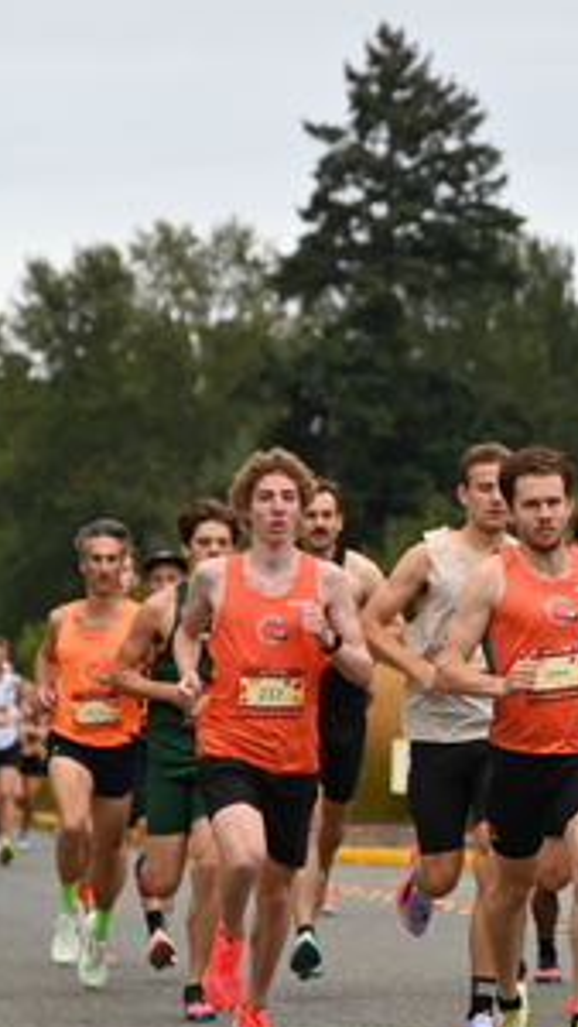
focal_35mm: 269
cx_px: 735
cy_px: 447
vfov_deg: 8.0
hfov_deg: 4.5
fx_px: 7321
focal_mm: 140
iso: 640
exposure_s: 1/250
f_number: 6.3
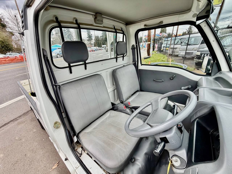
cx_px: 116
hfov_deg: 102.1
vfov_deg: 85.7
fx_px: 94
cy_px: 87
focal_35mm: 14
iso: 40
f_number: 2.2
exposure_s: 1/163
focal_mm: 2.22
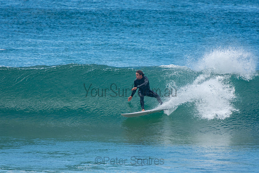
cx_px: 130
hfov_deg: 3.4
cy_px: 86
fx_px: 4317
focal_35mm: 600
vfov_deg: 2.3
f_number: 5.6
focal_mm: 400
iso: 320
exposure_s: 1/1250
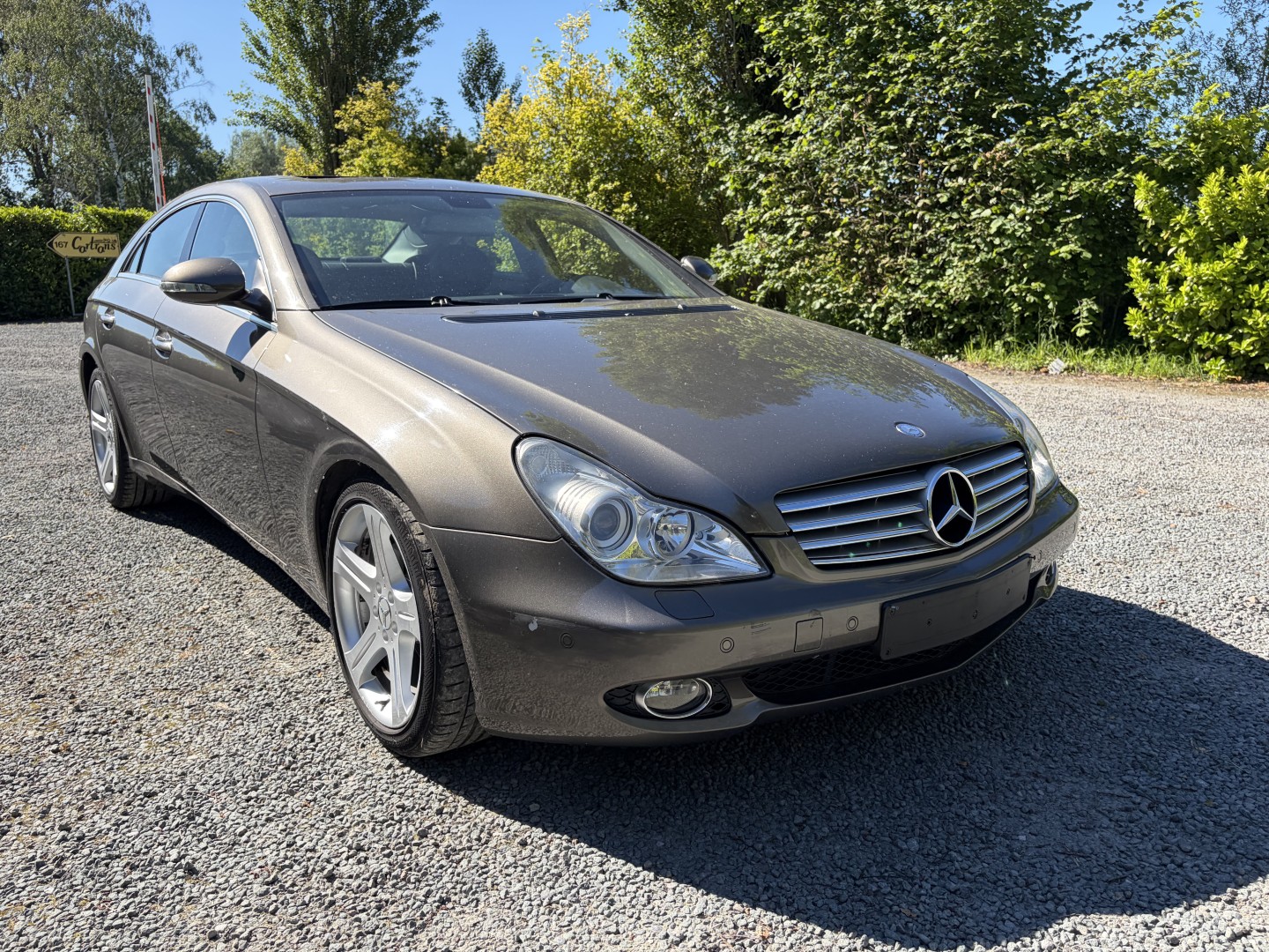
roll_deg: -2.1
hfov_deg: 67.3
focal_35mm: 26
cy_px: 476
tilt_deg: -7.6
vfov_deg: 53.1
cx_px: 634
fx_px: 953
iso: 64
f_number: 1.6
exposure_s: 1/2208
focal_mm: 5.96
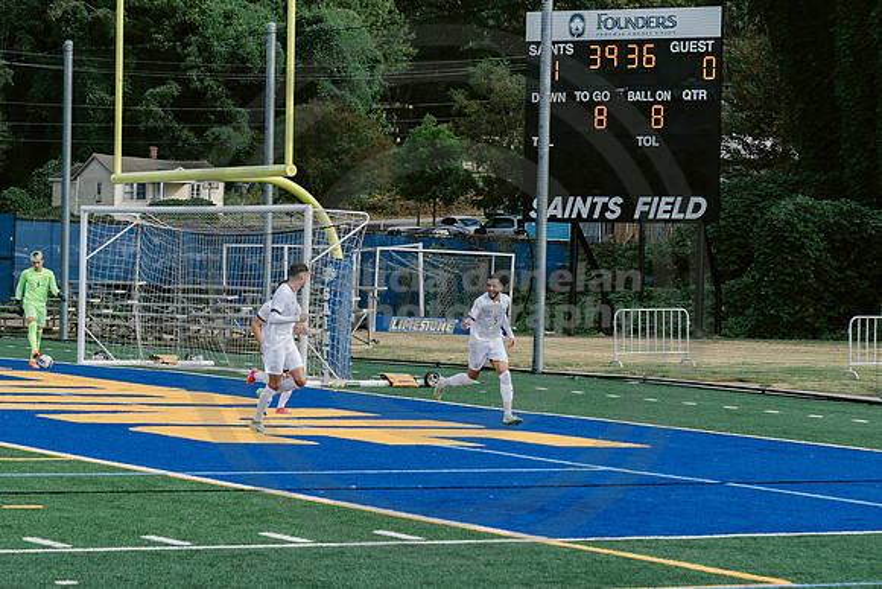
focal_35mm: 135
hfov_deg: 15.2
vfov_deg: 10.2
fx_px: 3305
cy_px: 328
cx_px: 255
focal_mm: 70
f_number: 5.6
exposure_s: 1/1600
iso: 640
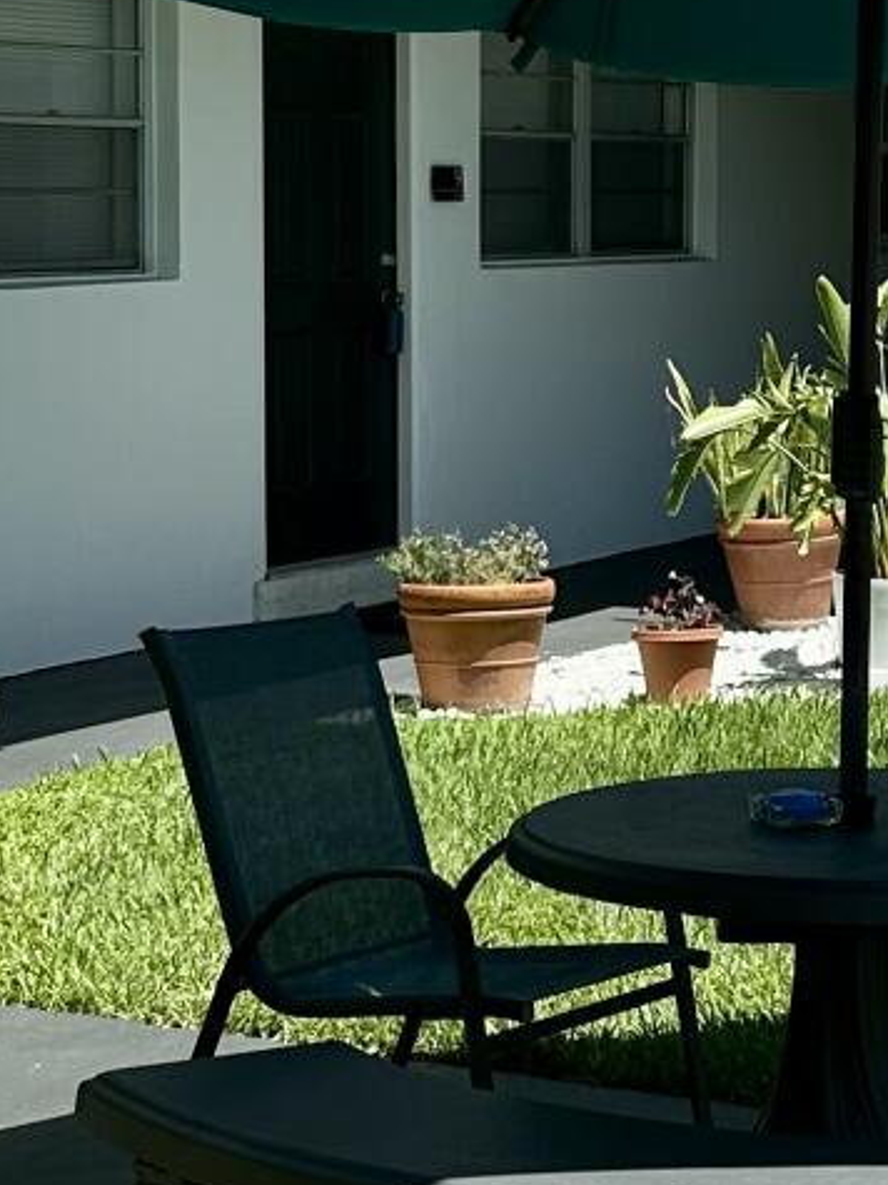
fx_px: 3456
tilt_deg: -1.4
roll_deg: +0.0
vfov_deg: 19.4
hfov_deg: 14.3
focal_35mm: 101
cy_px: 342
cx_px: 985
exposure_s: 1/3247
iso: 80
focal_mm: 6.86
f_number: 1.78
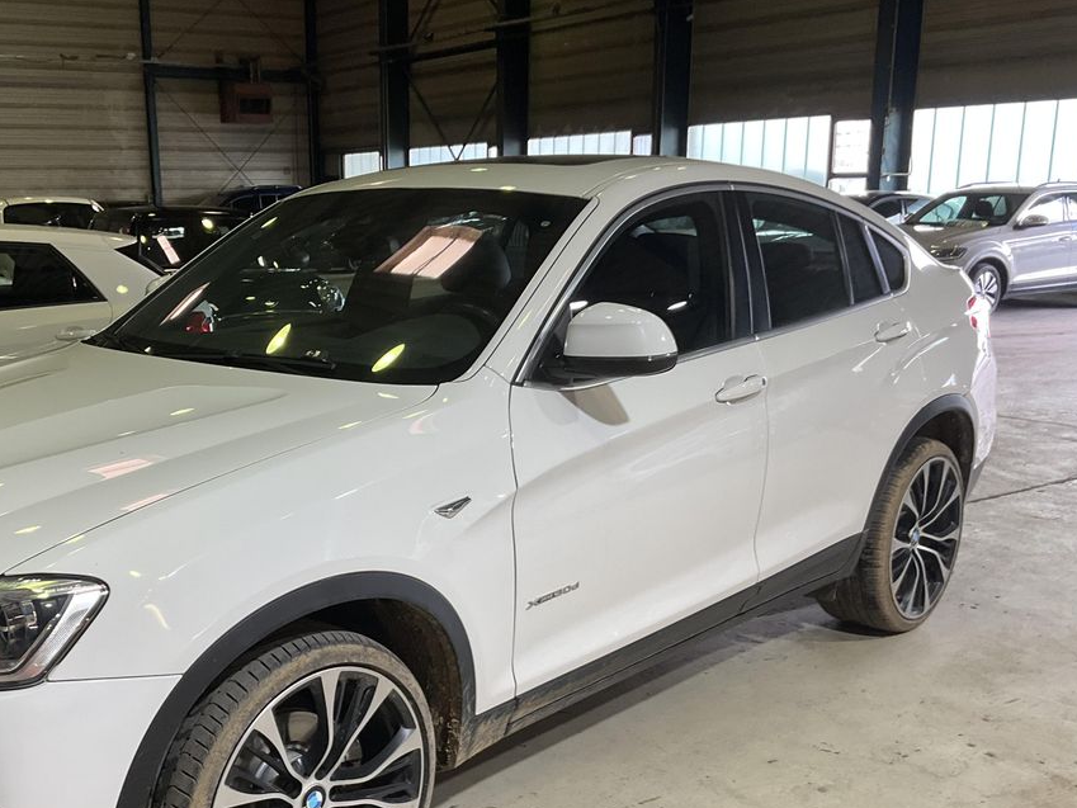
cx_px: 392
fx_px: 1276
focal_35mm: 41
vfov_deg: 34.8
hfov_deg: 45.3
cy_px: 543
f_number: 1.8
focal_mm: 3
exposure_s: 1/50
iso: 40
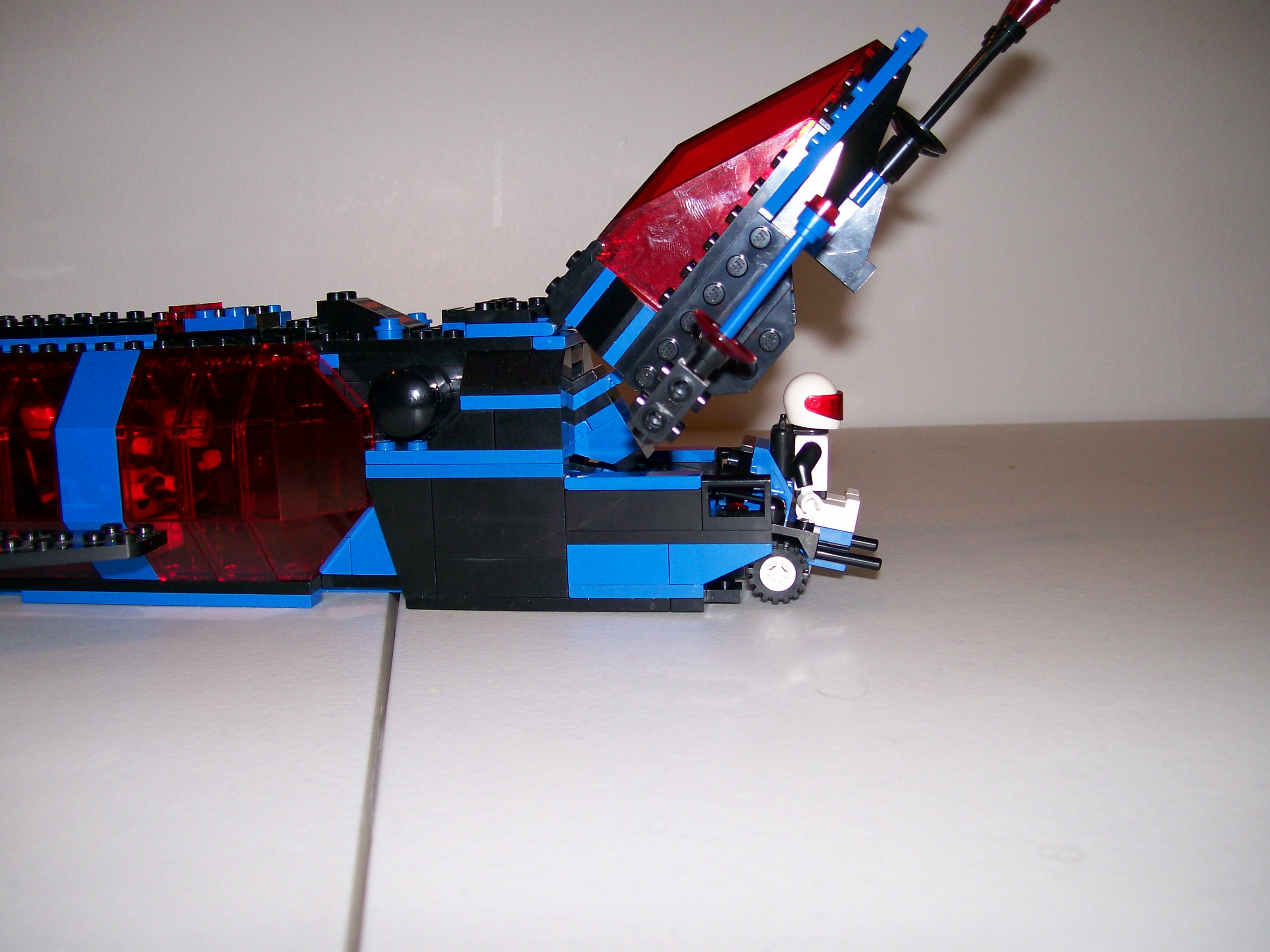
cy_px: 476
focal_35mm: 36
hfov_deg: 51.4
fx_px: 1321
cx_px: 635
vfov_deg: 39.7
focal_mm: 6
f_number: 2.7
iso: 80
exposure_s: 1/64
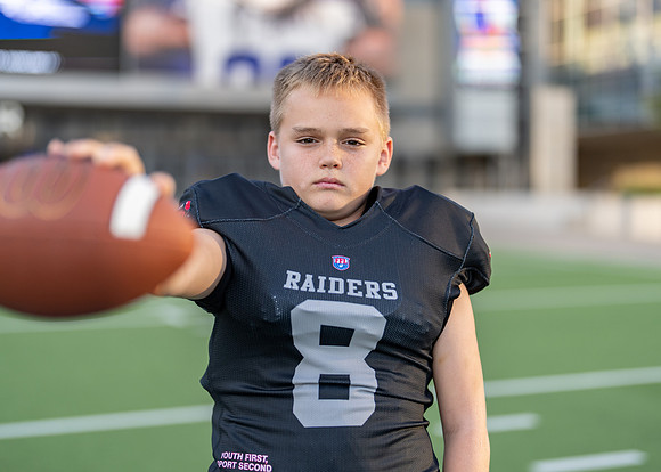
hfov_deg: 33.1
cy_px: 211
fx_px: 1112
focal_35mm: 59
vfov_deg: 23.9
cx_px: 339
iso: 100
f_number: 1.2
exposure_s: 1/2000
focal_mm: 50
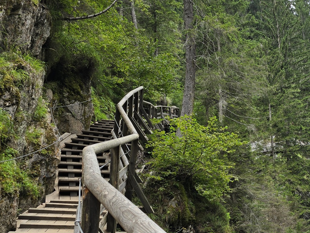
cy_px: 169
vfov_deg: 30.5
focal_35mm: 47
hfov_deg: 38.4
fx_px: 421
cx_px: 263
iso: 12
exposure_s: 1/180
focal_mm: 6.3
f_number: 1.7
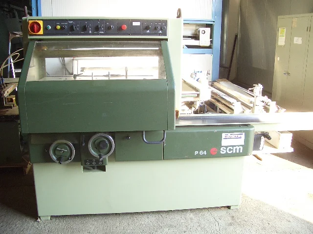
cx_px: 156
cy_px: 117
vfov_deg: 40.7
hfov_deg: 52.6
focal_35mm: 35
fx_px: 316
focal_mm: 5.8
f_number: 2.6
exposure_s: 1/125
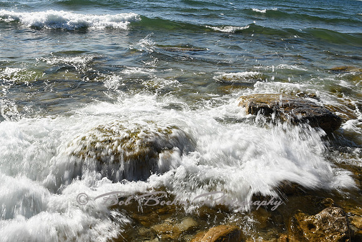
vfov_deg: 36.9
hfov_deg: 53.1
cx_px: 181
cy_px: 121
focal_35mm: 36
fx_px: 362
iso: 100
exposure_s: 1/40
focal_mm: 18
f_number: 20
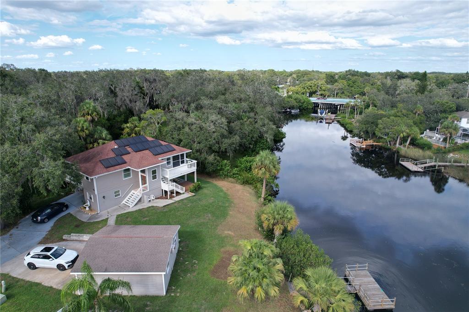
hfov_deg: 78.6
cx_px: 234
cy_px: 156
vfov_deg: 57.2
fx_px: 287
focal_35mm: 22
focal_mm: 8.38
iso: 100
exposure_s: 1/1250
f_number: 2.8
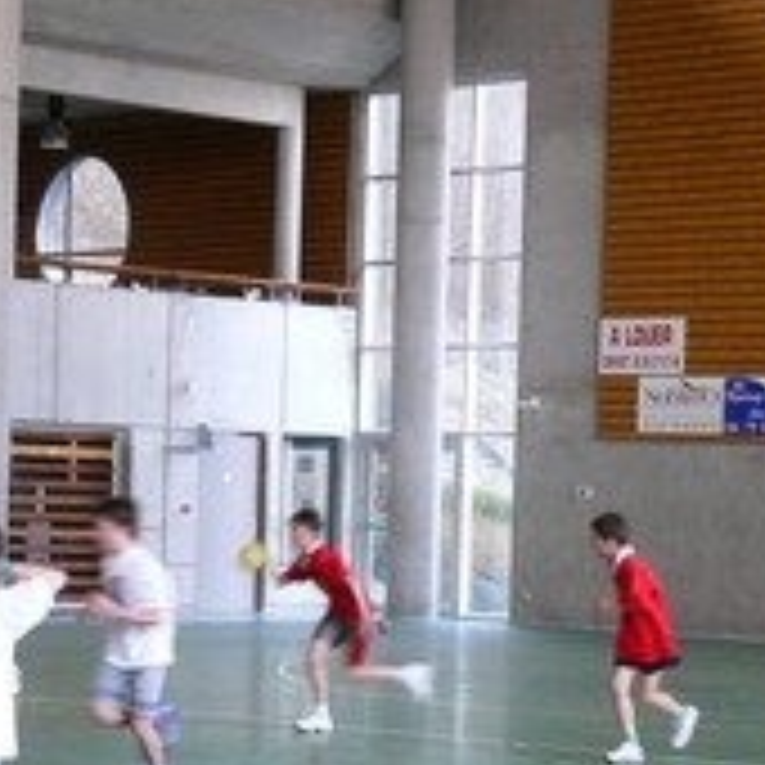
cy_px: 619
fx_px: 2950
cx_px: 482
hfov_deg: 14.8
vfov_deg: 14.7
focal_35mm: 118
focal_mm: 9.1
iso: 160
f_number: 2.8
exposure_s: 1/30
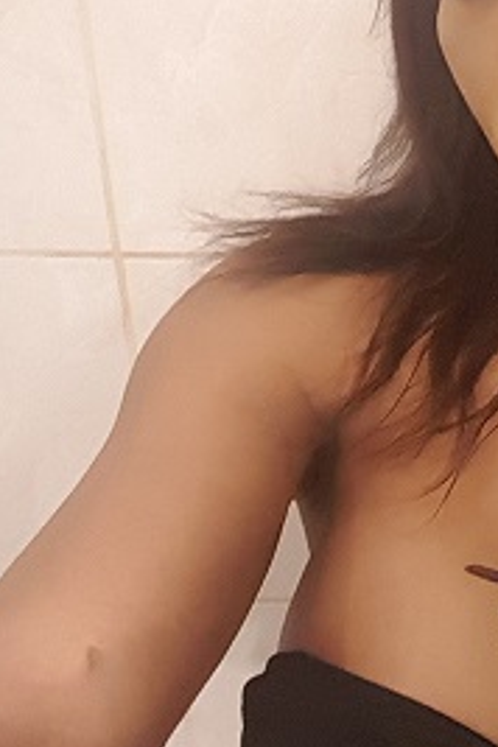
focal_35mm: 53
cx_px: 652
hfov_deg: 22.7
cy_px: 358
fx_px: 1100
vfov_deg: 37.5
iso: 400
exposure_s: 1/17
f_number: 1.7
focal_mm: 2.1
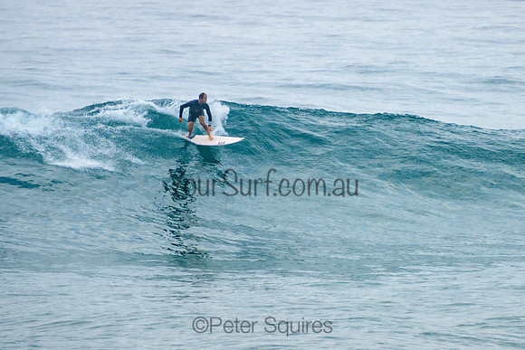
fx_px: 8014
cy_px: 143
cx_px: 345
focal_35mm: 549
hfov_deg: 3.8
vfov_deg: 2.5
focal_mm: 400
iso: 500
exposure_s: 1/1250
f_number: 5.6
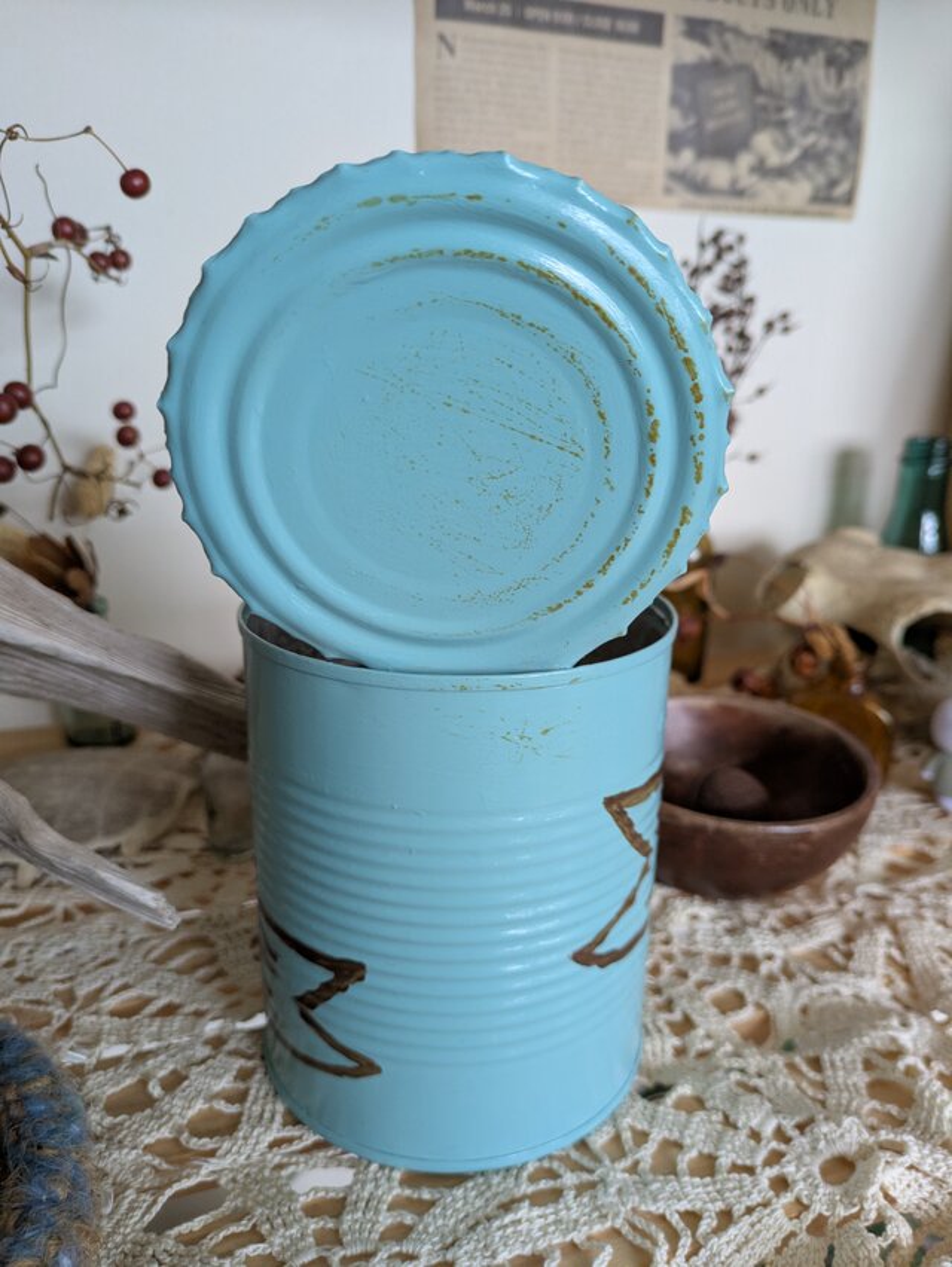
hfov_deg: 54.9
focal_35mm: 25
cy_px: 634
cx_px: 476
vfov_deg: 69.4
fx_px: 916
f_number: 1.89
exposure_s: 1/33.3
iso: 385
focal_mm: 5.43
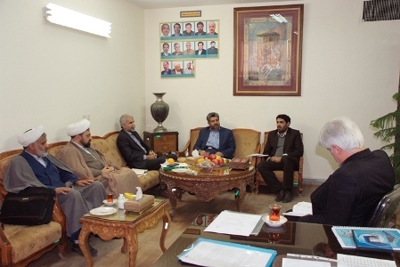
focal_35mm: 33
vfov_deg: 40.0
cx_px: 200
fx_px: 367
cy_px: 134
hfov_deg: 57.2
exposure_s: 1/60
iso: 1600
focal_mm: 22
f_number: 5
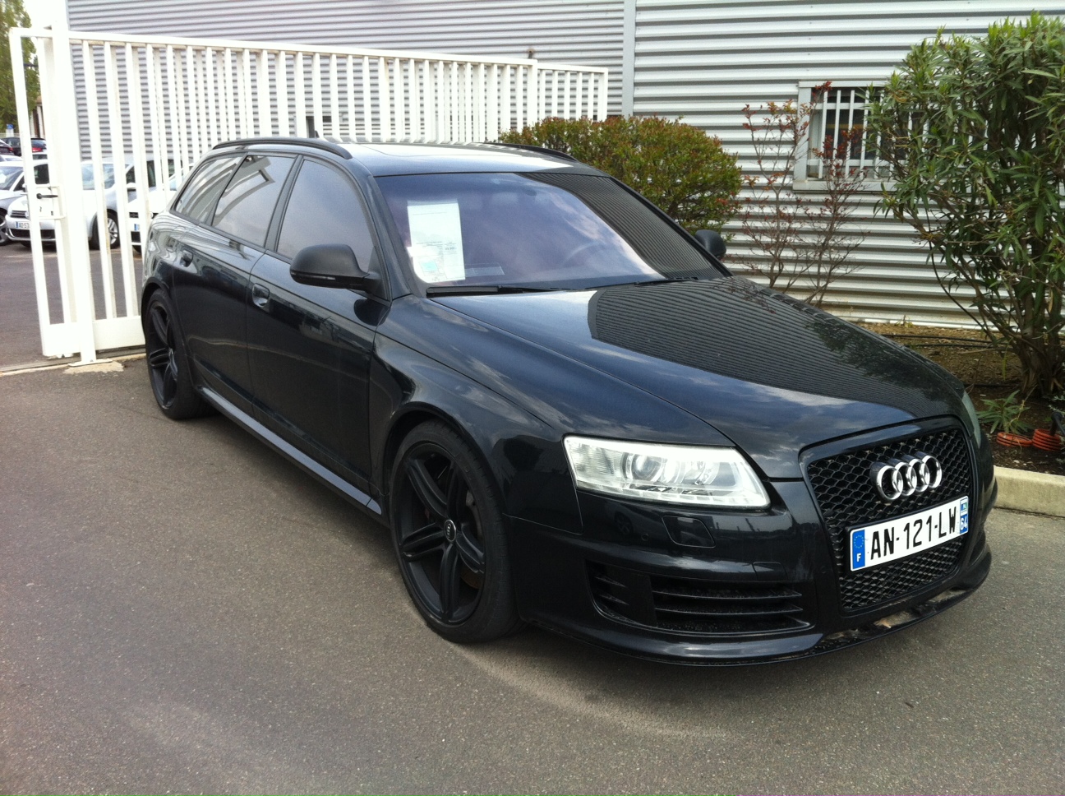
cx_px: 532
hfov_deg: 52.7
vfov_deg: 40.6
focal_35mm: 35
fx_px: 1075
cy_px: 398
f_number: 2.8
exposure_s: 1/372
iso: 80
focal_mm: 3.85
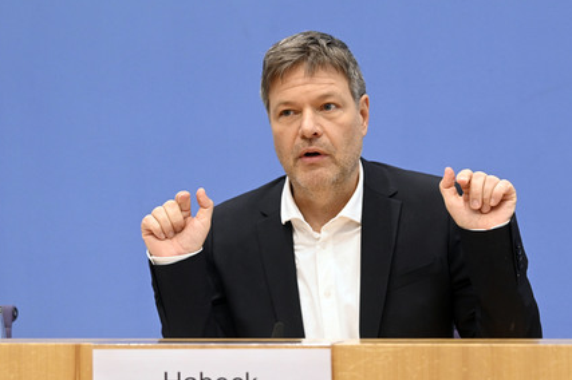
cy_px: 197
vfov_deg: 18.4
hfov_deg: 27.4
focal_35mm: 74
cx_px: 293
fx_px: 1175
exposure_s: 1/500
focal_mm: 70
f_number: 5.6
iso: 5000
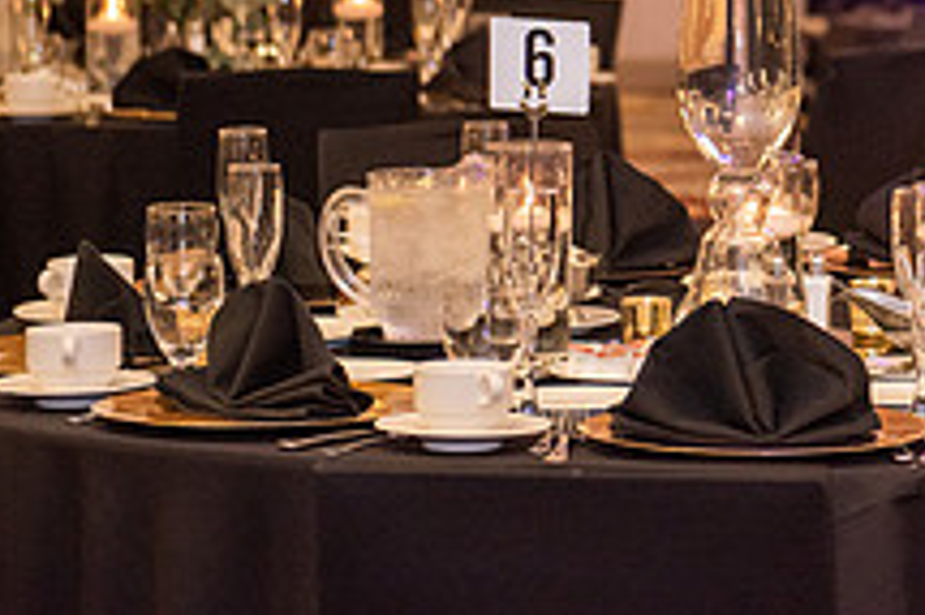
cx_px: 1058
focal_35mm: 178
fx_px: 4570
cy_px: -183
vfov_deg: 7.6
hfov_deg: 11.4
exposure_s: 1/125
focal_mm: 66
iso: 1600
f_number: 2.8
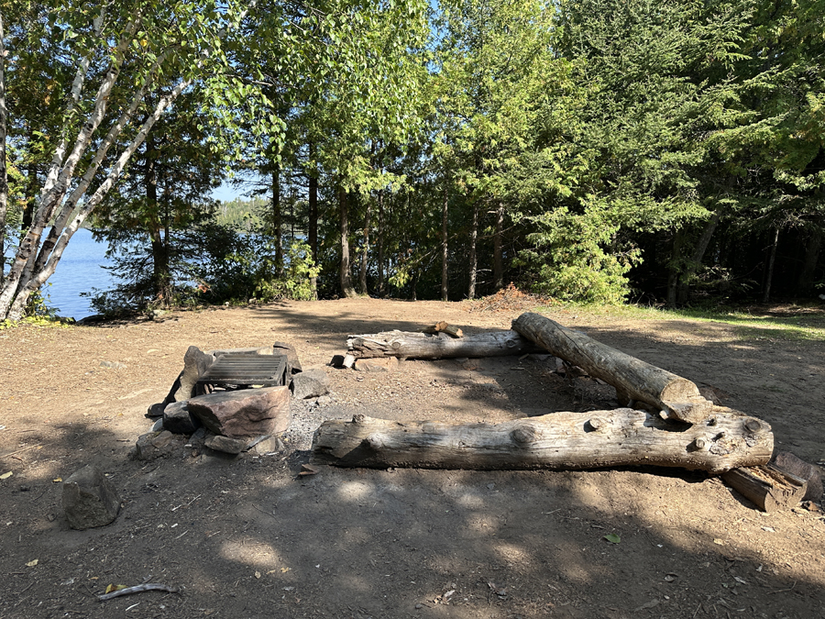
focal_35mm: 24
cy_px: 310
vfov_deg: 56.8
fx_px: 572
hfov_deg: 71.6
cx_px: 412
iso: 80
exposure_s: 1/1029
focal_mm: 6.86
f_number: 1.78
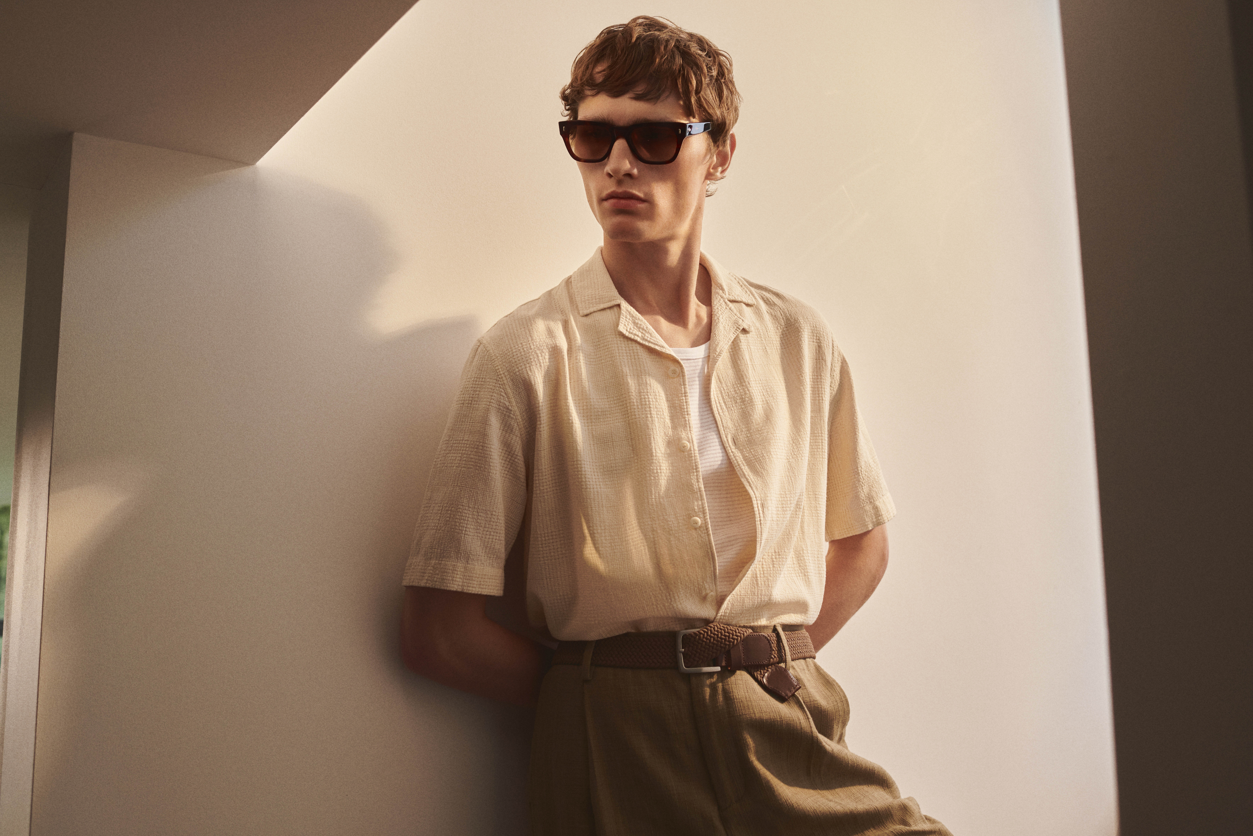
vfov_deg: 37.9
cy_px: 418
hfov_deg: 54.4
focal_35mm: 35
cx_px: 626
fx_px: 1218
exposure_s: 1/640
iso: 800
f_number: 4.5
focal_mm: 35
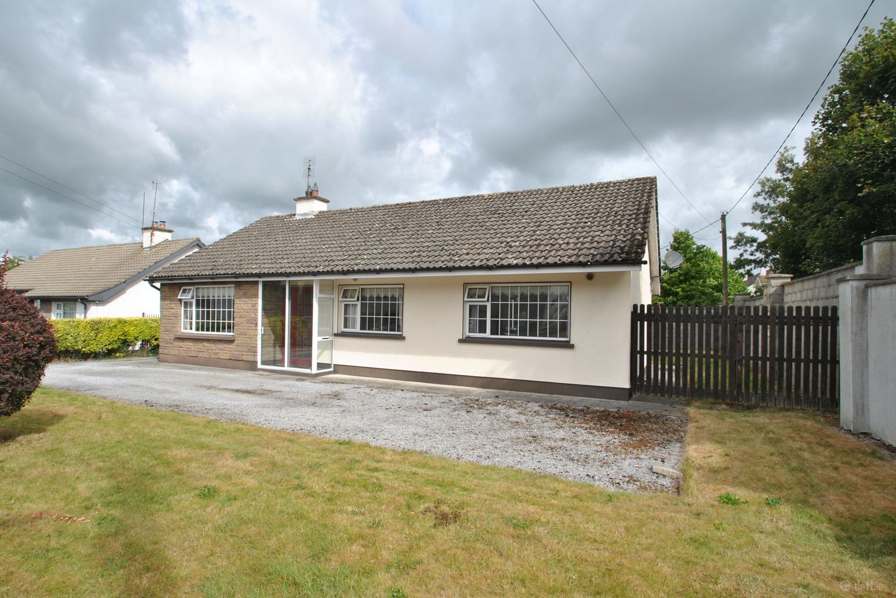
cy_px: 299
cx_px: 448
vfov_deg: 67.4
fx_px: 448
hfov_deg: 90.0
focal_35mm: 18
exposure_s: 1/250
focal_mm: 12
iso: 100
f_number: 8
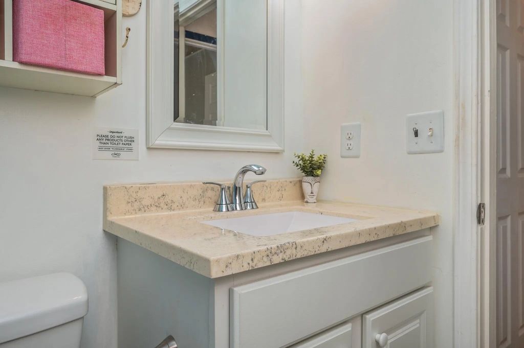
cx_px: 262
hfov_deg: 74.9
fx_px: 342
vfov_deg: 54.0
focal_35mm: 24
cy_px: 174
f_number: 9
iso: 100
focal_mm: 23.5
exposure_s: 1/50
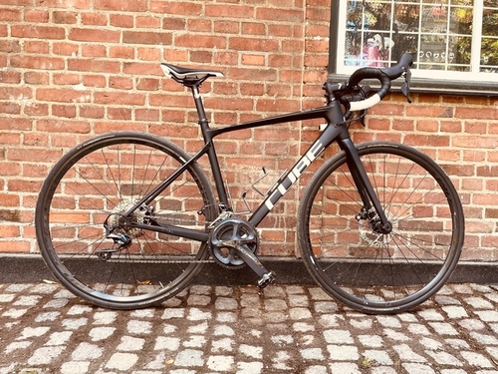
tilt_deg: -2.1
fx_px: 374
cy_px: 187
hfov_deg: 67.3
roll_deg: -1.2
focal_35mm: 26
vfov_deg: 53.1
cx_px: 249
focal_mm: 4.2
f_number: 1.6
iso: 50
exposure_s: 1/121
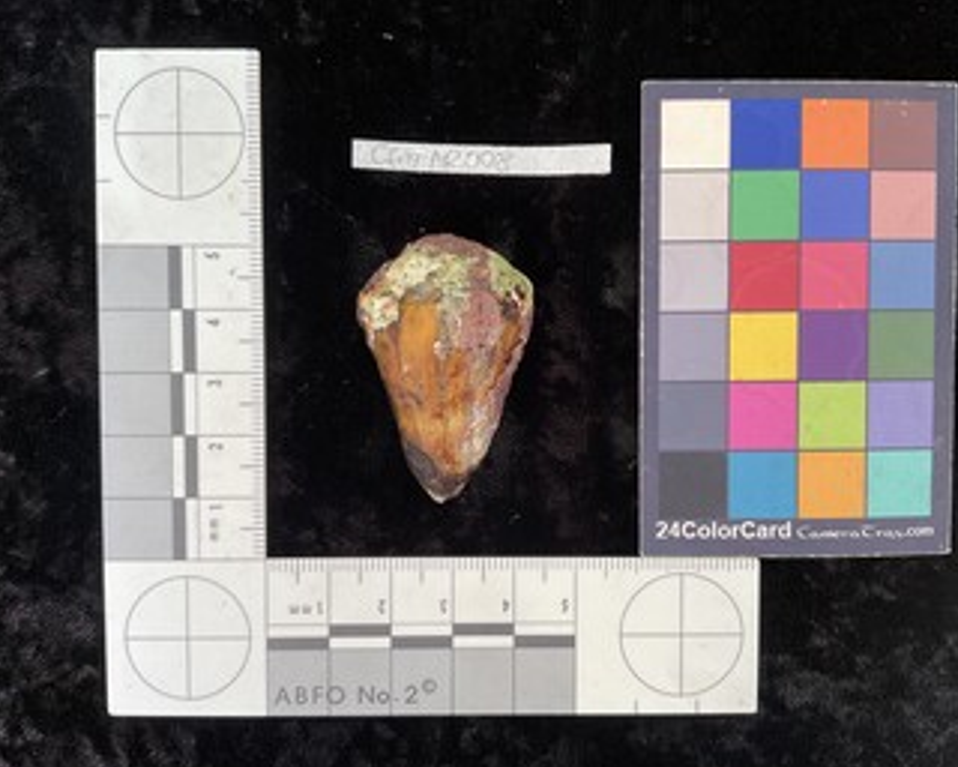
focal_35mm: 31
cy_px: 391
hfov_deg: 57.2
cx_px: 500
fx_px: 879
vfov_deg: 47.1
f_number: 1.8
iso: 50
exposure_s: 1/120
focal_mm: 3
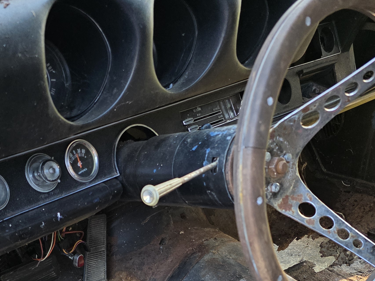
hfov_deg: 35.4
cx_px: 144
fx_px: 585
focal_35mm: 54
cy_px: 324
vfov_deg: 24.8
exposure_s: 1/180
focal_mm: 6.3
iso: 160
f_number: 1.7
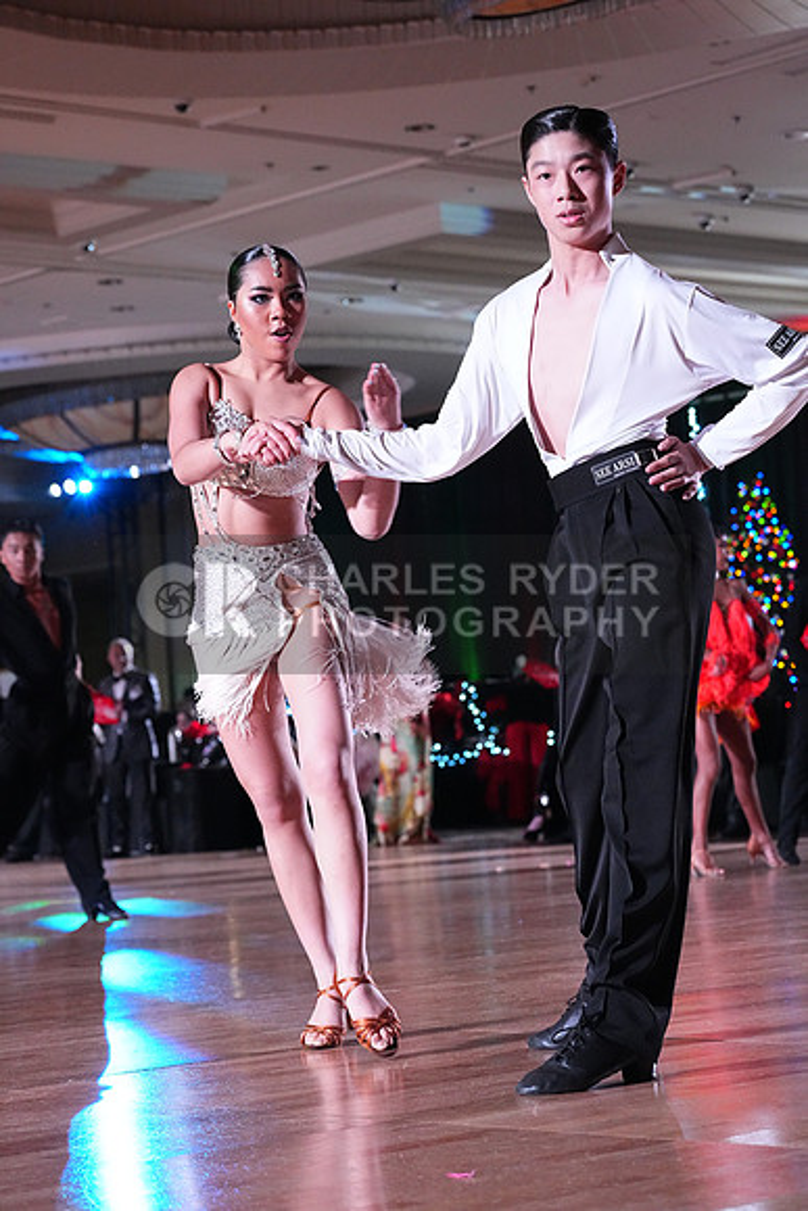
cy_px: 606
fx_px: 2826
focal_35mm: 84
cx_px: 404
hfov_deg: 16.3
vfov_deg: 24.2
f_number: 5.6
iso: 10000
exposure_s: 1/400
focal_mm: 84
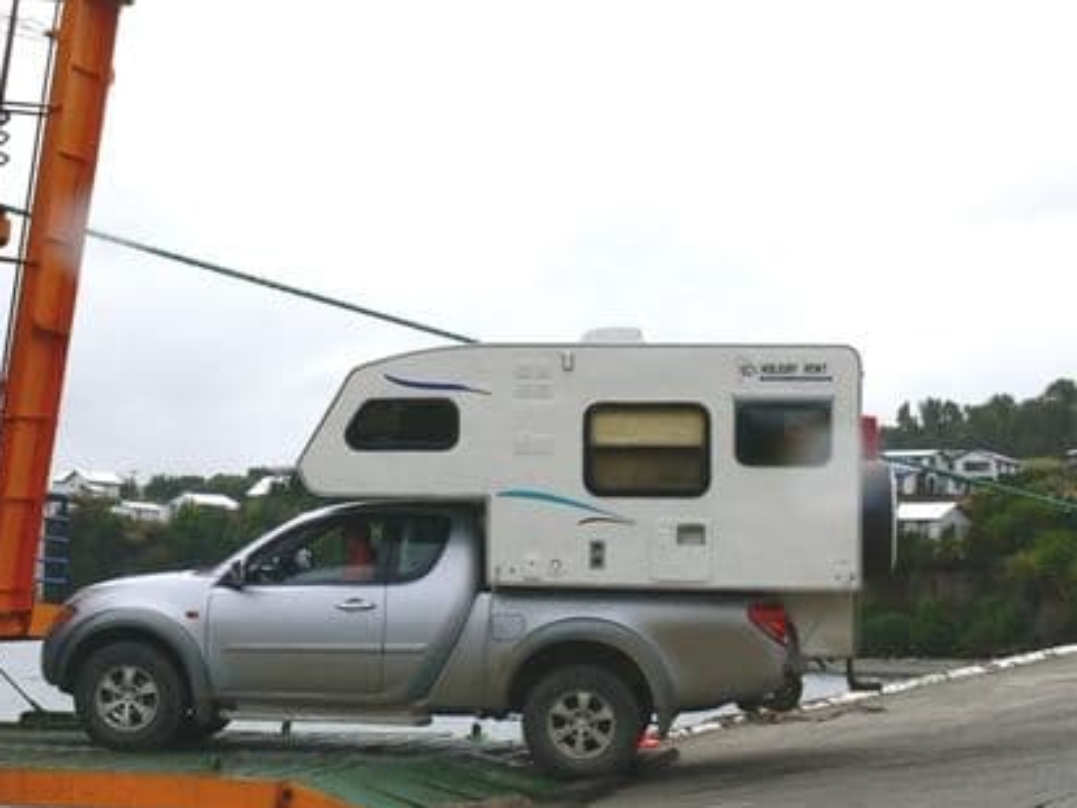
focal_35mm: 68
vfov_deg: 21.6
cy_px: 361
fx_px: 2116
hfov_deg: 28.2
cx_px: 282
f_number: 7.1
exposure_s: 1/400
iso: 80
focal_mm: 7.4
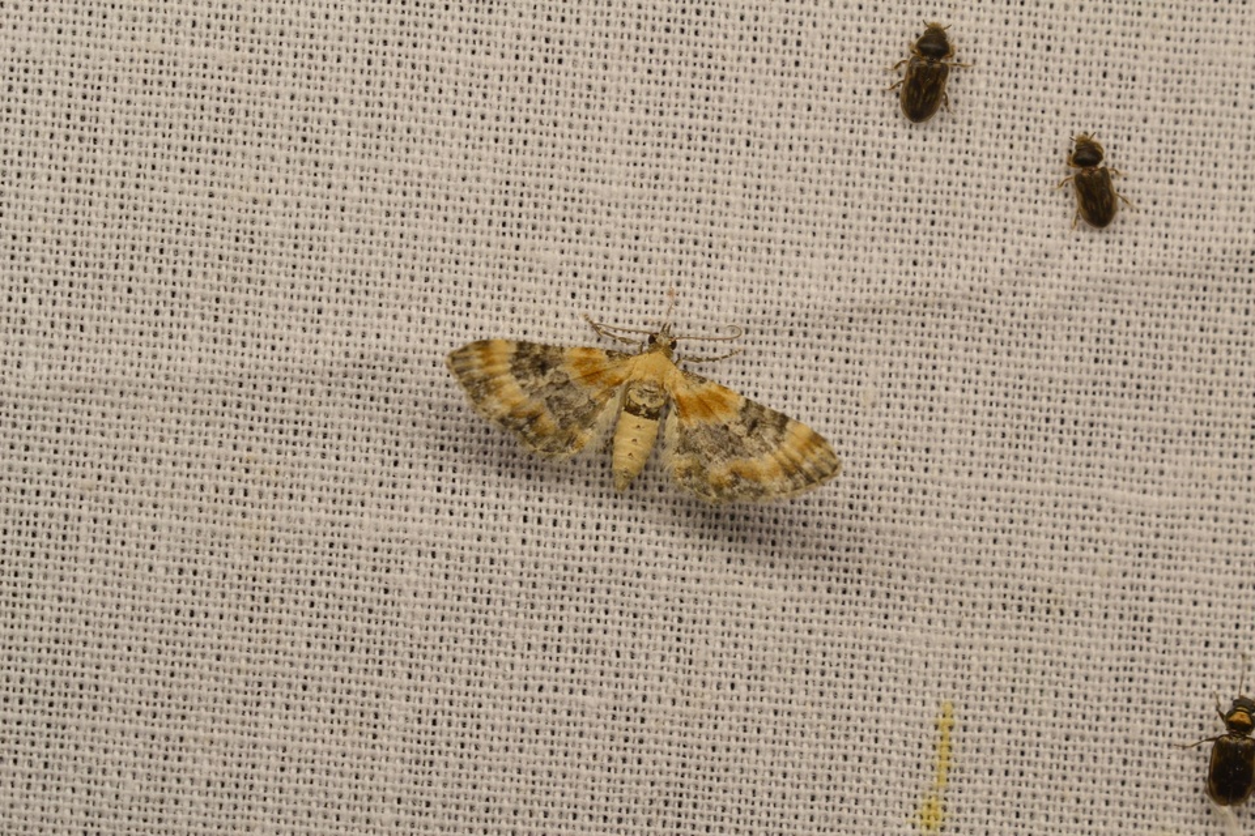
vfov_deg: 5.0
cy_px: 418
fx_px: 9673
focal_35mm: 278
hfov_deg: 7.4
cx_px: 628
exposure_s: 1/160
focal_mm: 185
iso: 400
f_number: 8
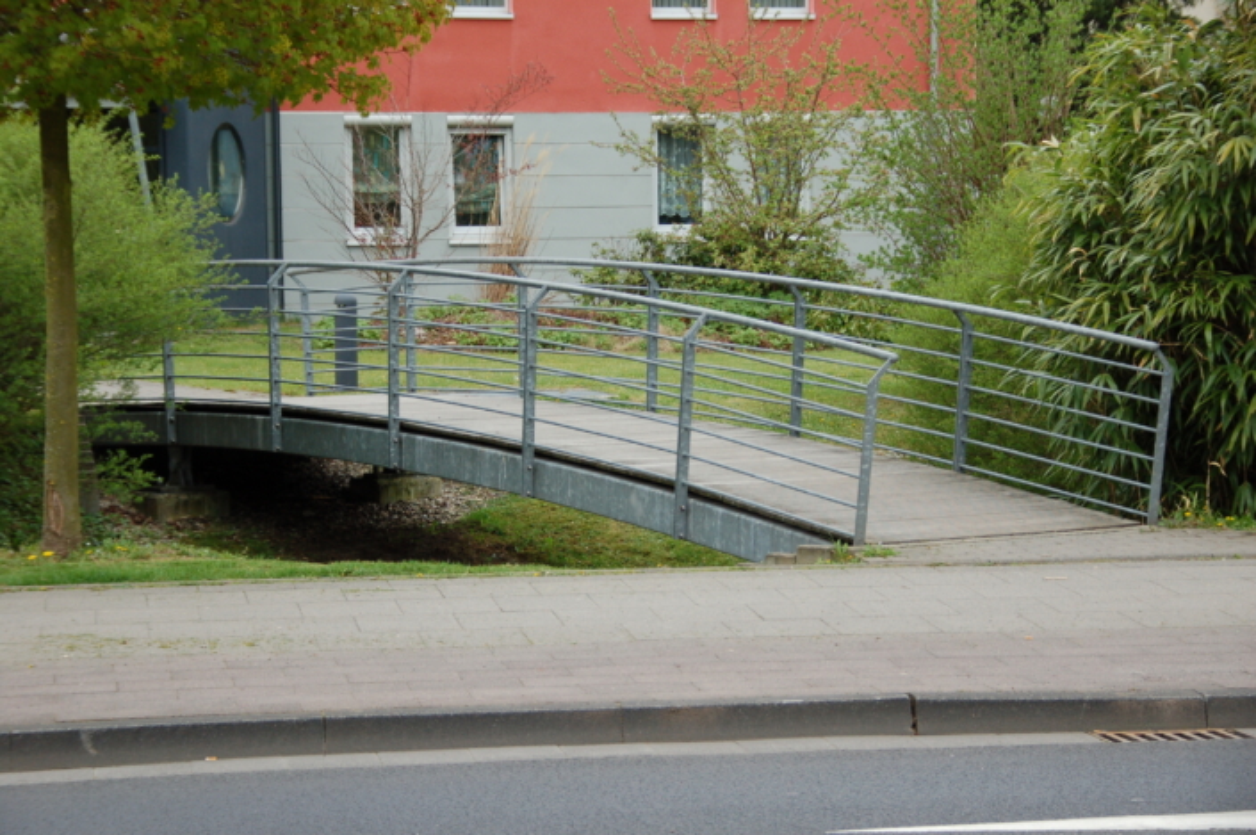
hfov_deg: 20.9
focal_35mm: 98
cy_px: 418
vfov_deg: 14.0
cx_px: 628
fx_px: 3399
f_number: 5.3
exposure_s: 1/500
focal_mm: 65
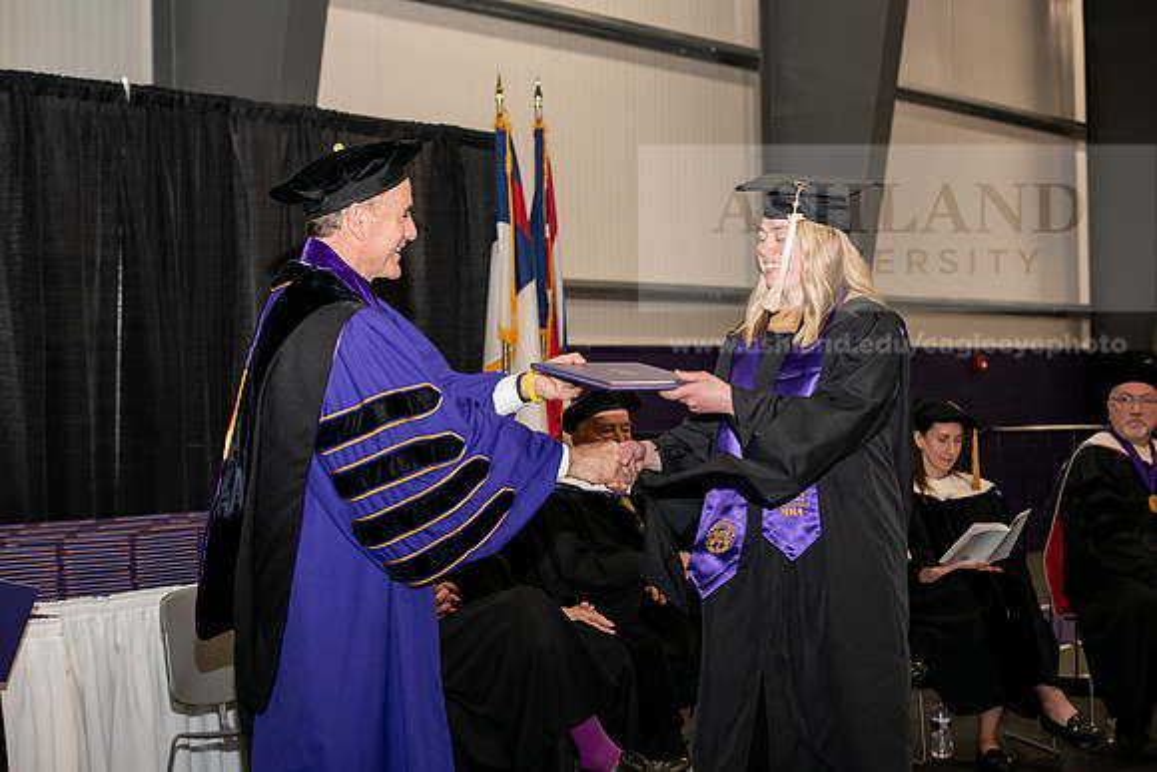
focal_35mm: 70
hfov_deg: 28.8
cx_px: 578
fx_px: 2250
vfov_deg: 19.5
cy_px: 386
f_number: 5.6
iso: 1600
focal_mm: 70
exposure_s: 1/200
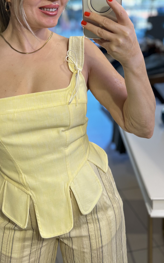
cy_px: 70
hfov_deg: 27.2
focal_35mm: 47
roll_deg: +2.5
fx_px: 336
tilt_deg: -17.6
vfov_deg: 41.6
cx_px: 53
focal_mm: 5.7
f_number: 1.5
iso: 40
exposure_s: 1/216
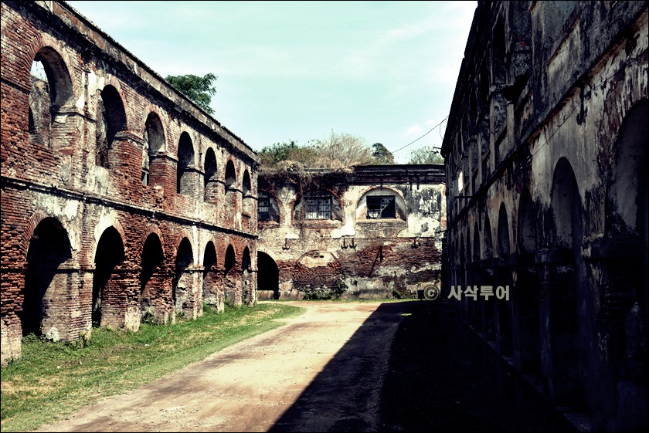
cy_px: 216
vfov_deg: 29.9
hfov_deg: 43.6
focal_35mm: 45
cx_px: 324
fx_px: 812
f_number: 16
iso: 200
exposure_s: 1/250
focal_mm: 45
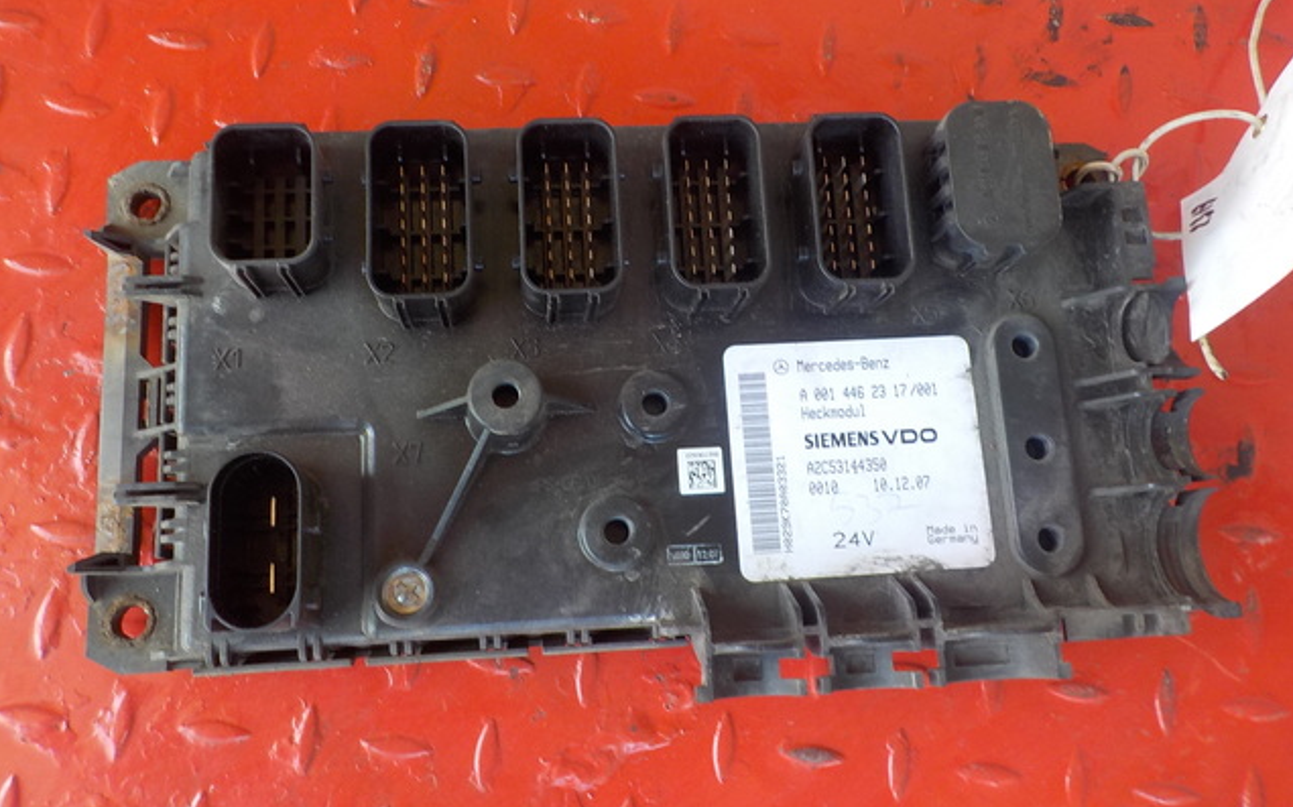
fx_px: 1127
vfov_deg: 39.2
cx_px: 649
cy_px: 321
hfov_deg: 59.7
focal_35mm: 32
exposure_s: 1/40
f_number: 3.3
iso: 125
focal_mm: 4.1
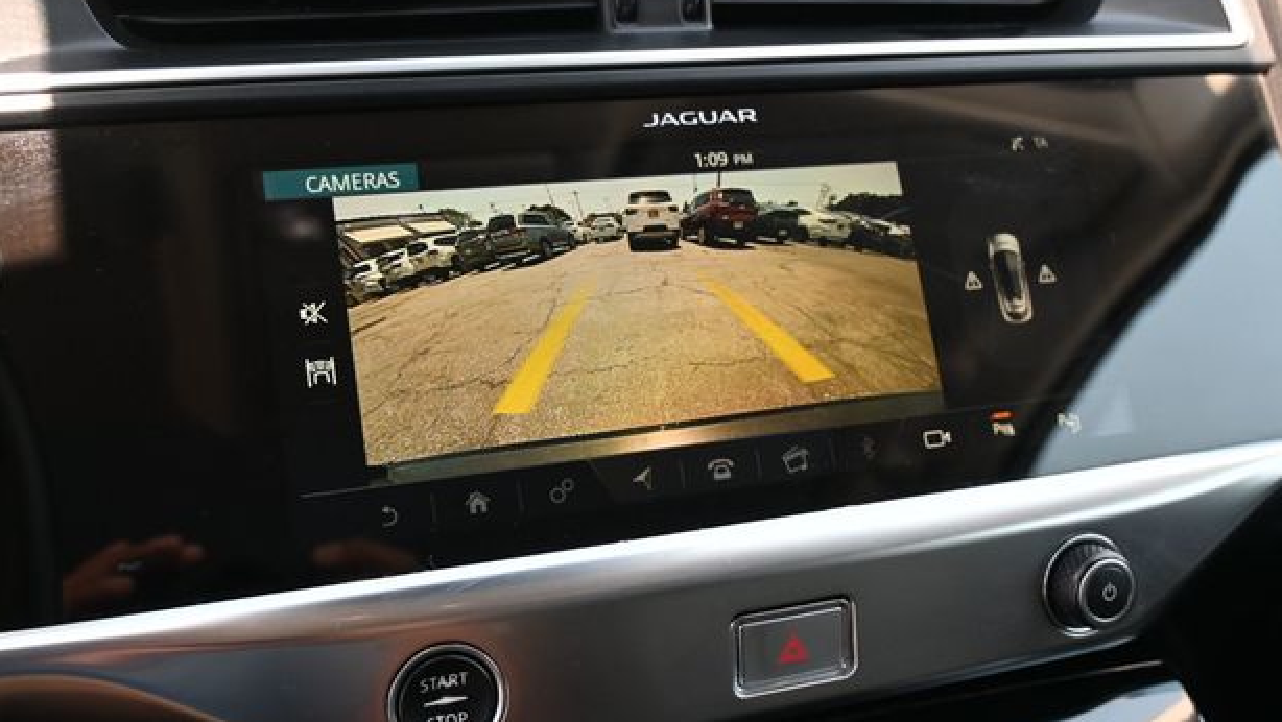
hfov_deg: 54.2
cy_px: 348
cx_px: 631
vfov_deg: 32.2
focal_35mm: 37
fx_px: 1252
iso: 400
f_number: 4
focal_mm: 22.5
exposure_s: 1/160
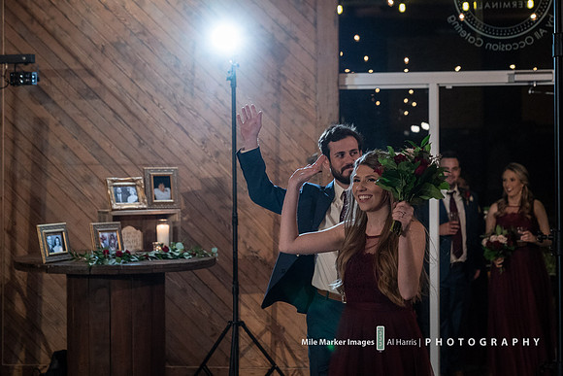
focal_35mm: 70
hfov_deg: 28.8
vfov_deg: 19.5
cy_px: 188
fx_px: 1095
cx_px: 282
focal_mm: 70
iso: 6400
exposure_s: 1/200
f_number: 4
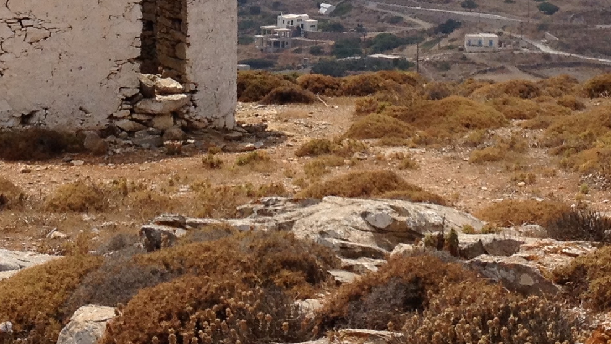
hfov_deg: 17.0
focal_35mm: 126
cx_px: 268
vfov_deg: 9.4
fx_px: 2042
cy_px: -127
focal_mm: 4.28
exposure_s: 1/3953
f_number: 2.4
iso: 50
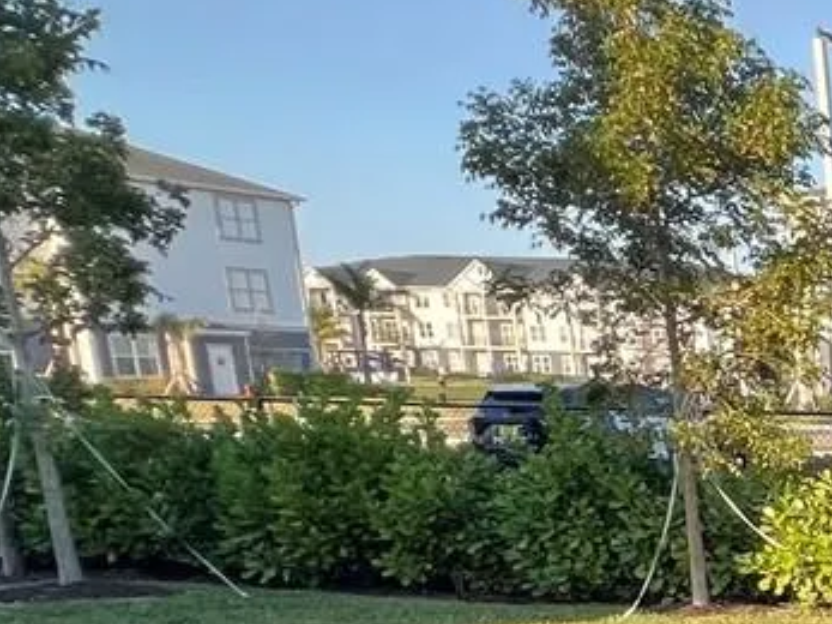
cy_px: 768
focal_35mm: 60
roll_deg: -2.8
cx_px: 1626
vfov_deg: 22.3
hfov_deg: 19.6
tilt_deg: -14.7
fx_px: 1442
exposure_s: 1/214
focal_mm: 1.57
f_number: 1.8
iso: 32
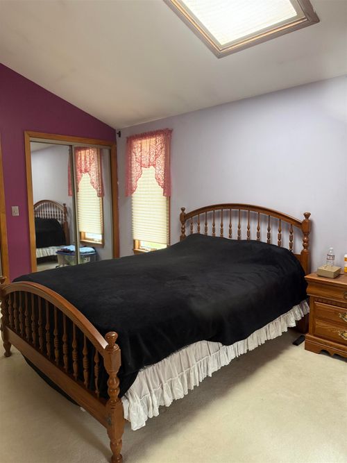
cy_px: 232
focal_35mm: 24
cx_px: 174
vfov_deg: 71.6
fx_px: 321
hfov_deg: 56.8
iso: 320
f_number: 1.78
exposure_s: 1/60
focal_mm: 6.76
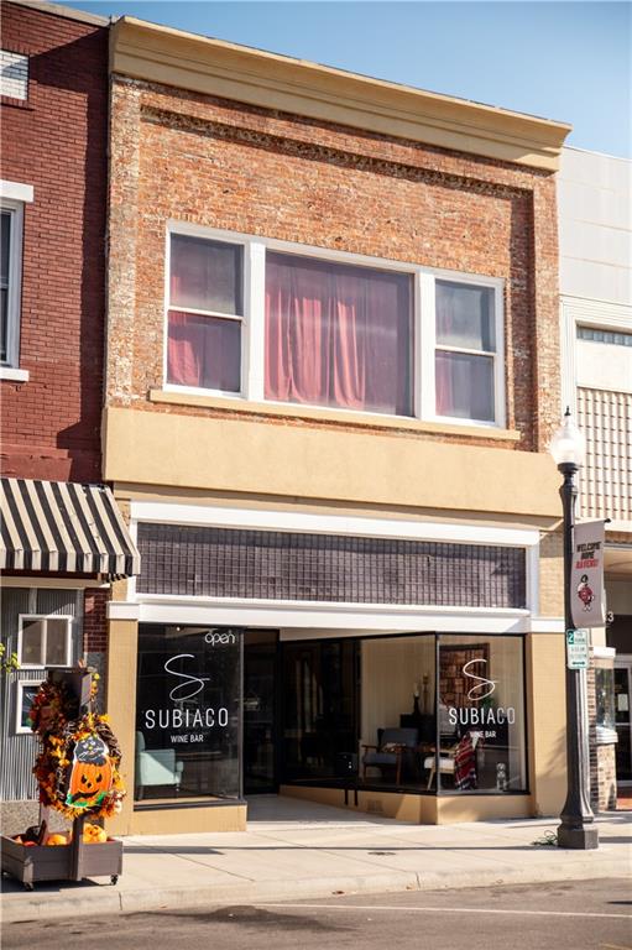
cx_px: 316
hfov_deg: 27.0
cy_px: 475
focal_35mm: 50
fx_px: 1318
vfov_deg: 39.6
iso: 80
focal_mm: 50
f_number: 2.8
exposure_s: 1/8000
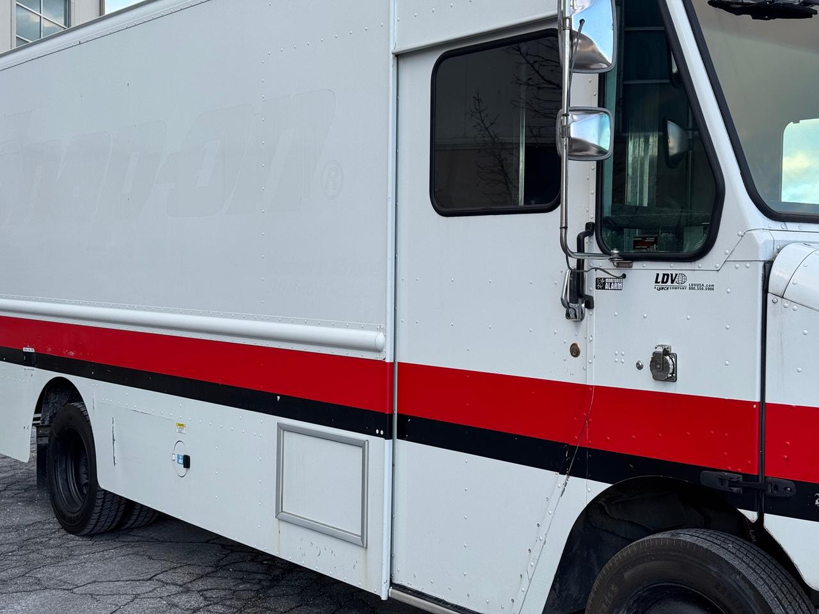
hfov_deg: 39.7
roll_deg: -1.8
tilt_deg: -0.8
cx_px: 410
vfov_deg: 30.3
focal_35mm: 48
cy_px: 307
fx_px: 1136
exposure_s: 1/651
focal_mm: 6.76
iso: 64
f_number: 1.78
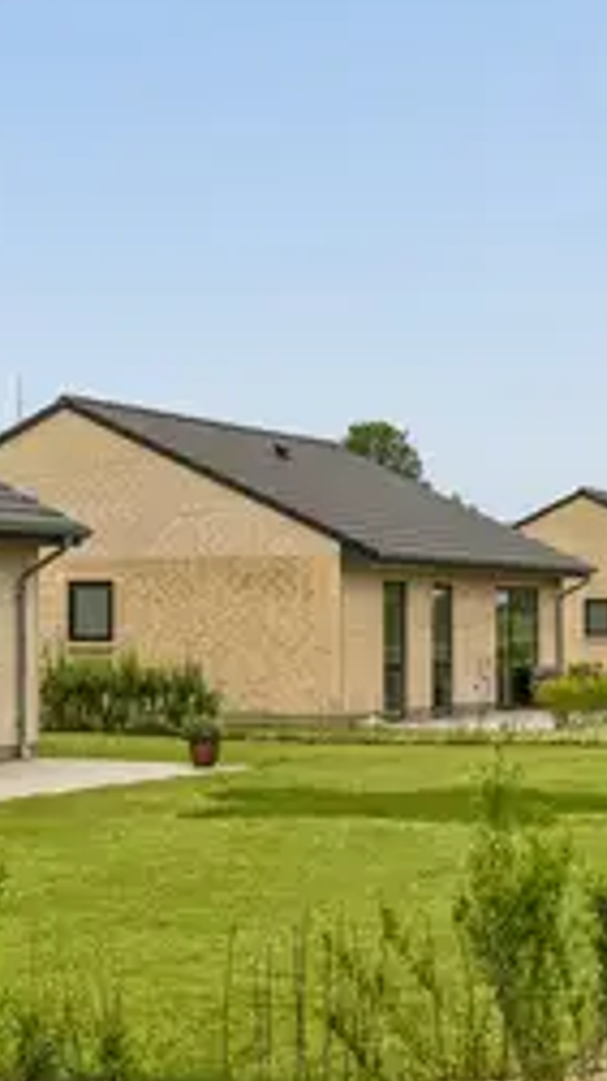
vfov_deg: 27.5
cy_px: 573
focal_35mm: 77
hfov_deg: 15.6
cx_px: 220
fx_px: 2205
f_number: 8
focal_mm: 44
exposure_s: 1/2500
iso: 800
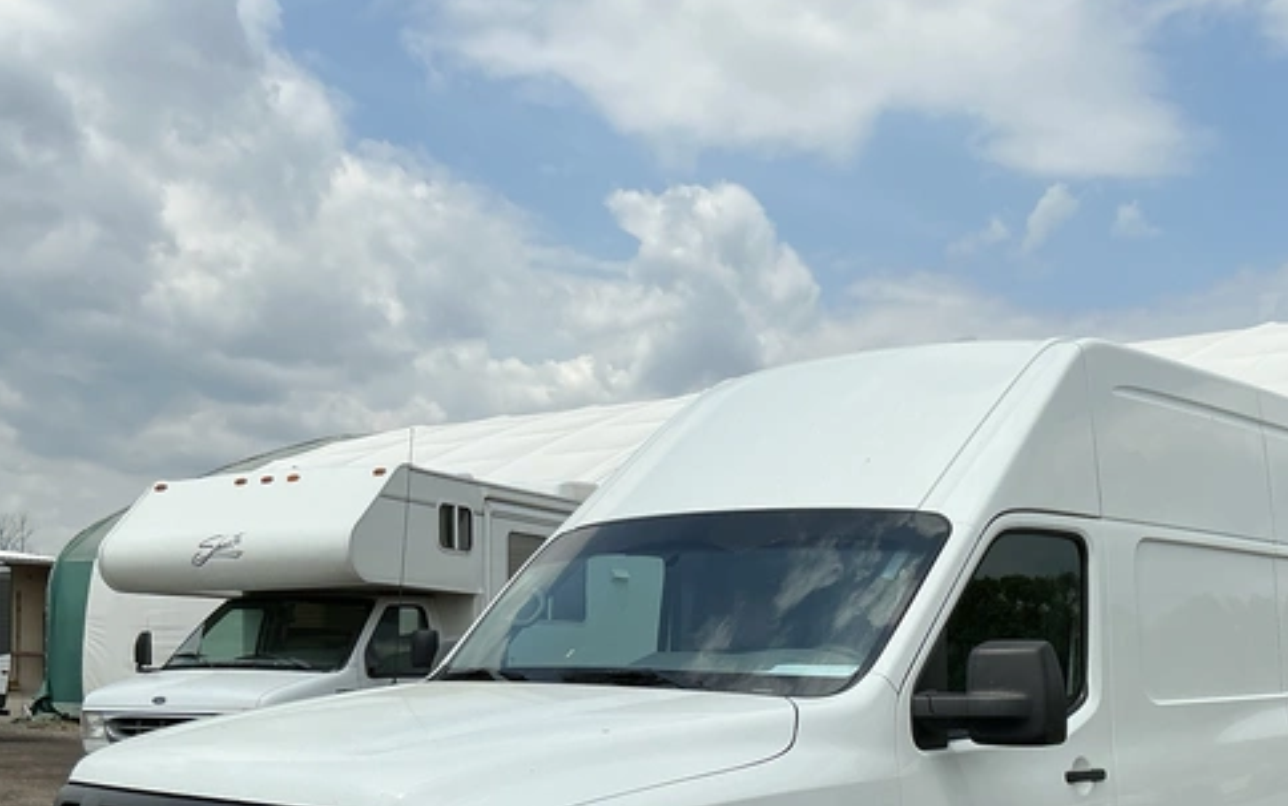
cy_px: 736
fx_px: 1615
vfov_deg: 27.0
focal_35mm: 46
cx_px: 764
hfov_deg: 43.3
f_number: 1.8
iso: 25
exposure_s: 1/3125
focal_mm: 3
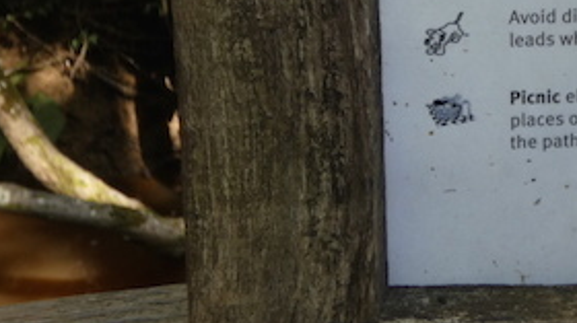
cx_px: 678
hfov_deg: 18.8
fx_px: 1651
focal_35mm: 108
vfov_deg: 10.8
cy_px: -140
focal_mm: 6.8
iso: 80
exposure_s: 1/80
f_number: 3.5
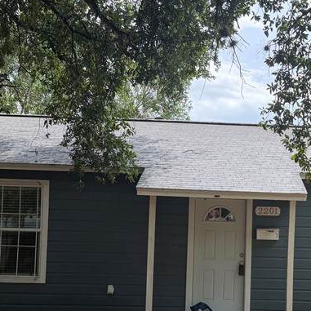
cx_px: 224
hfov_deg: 29.7
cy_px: 226
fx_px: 579
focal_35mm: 57
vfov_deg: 29.7
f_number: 1.78
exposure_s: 1/2053
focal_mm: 6.76
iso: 100
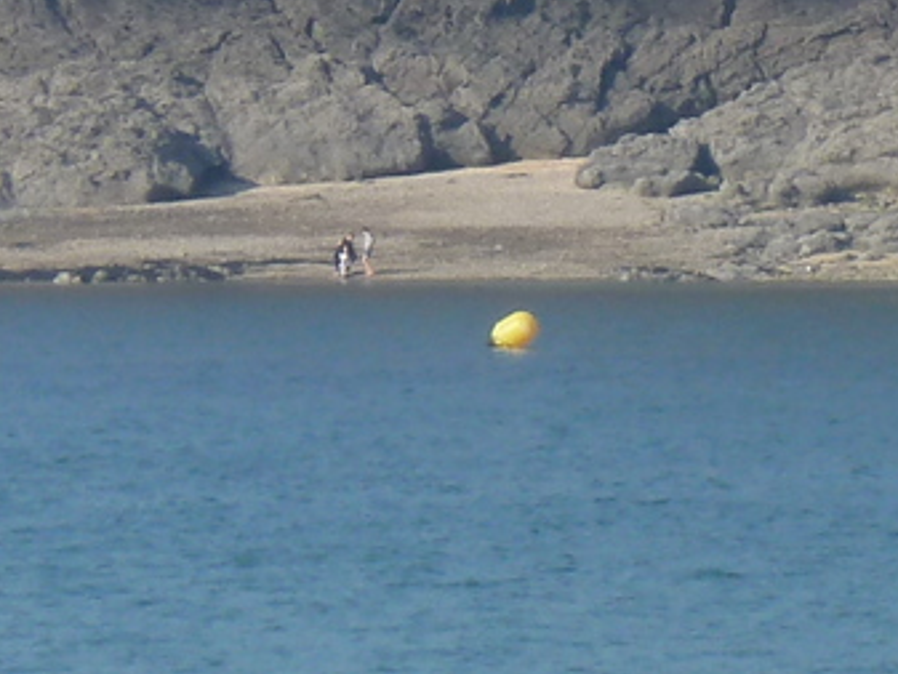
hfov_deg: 2.1
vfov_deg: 1.6
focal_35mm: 931
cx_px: 1426
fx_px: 24160
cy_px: -117
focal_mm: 32.1
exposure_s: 1/400
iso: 80
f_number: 4.5
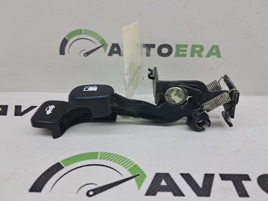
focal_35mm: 27
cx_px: 134
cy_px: 100
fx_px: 209
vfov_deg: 51.3
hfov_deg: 65.4
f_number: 1.8
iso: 50
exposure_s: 1/50
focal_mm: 4
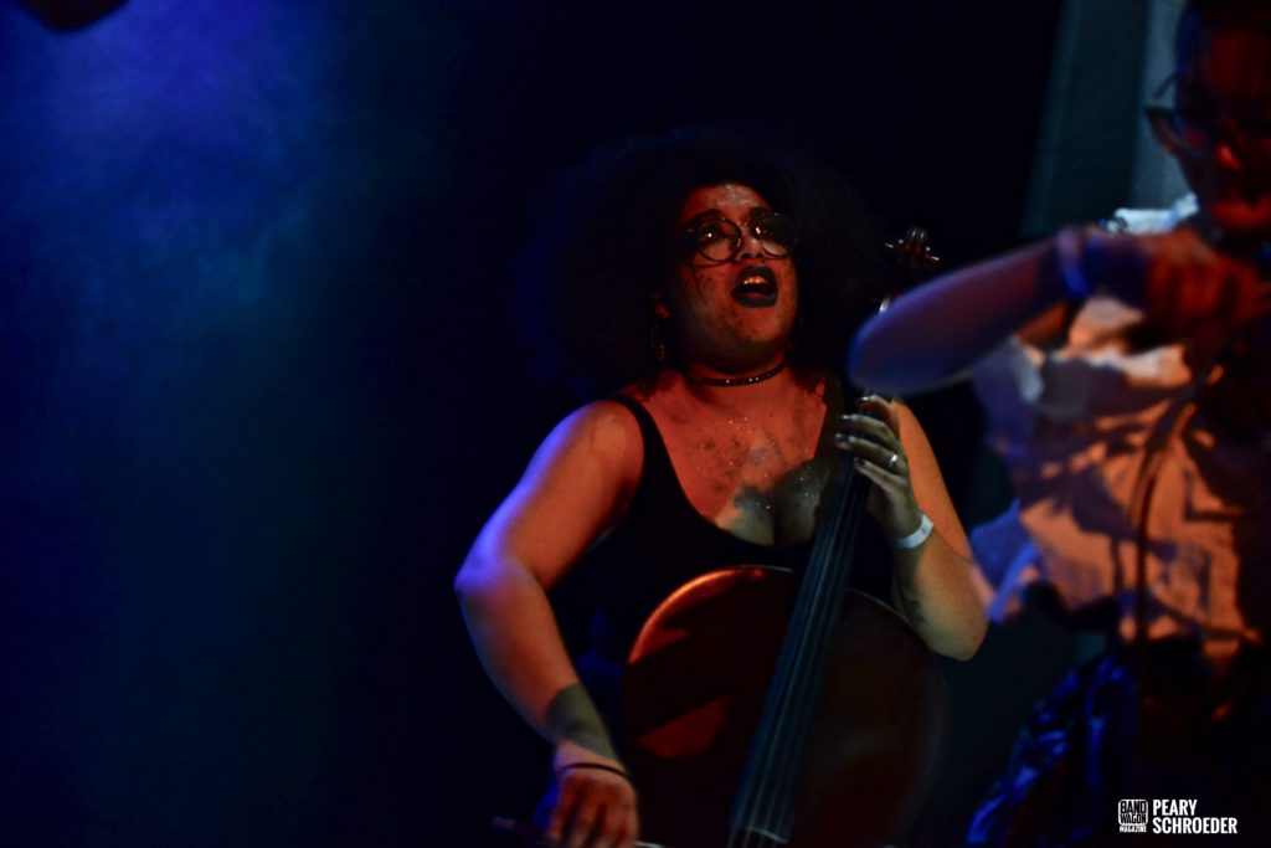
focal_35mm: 70
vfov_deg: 19.5
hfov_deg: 28.8
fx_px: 2472
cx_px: 636
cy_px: 424
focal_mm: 70
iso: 2500
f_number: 2.8
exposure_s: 1/40
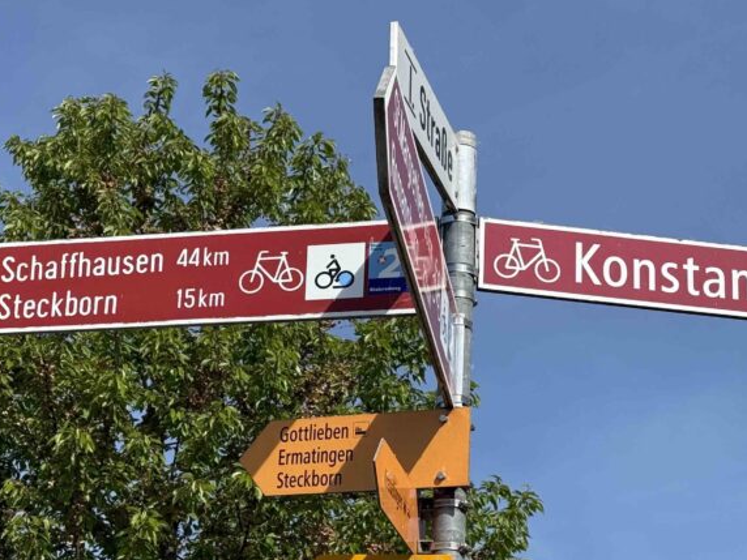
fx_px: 1856
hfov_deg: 22.7
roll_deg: -3.0
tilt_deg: +21.2
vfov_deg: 17.1
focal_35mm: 86
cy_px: 396
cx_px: 293
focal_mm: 6.76
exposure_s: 1/4878
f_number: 1.78
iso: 80
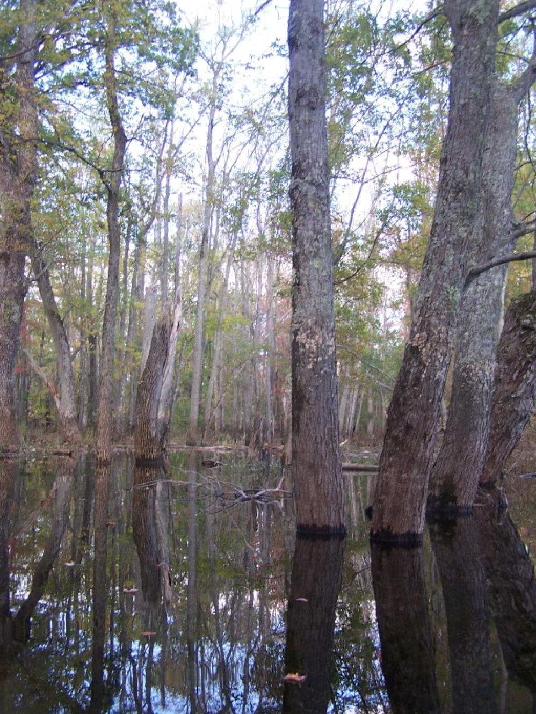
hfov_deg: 36.8
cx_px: 266
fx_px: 805
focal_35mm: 39
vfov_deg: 47.9
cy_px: 356
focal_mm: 6.3
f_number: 2.8
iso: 80
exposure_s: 1/80
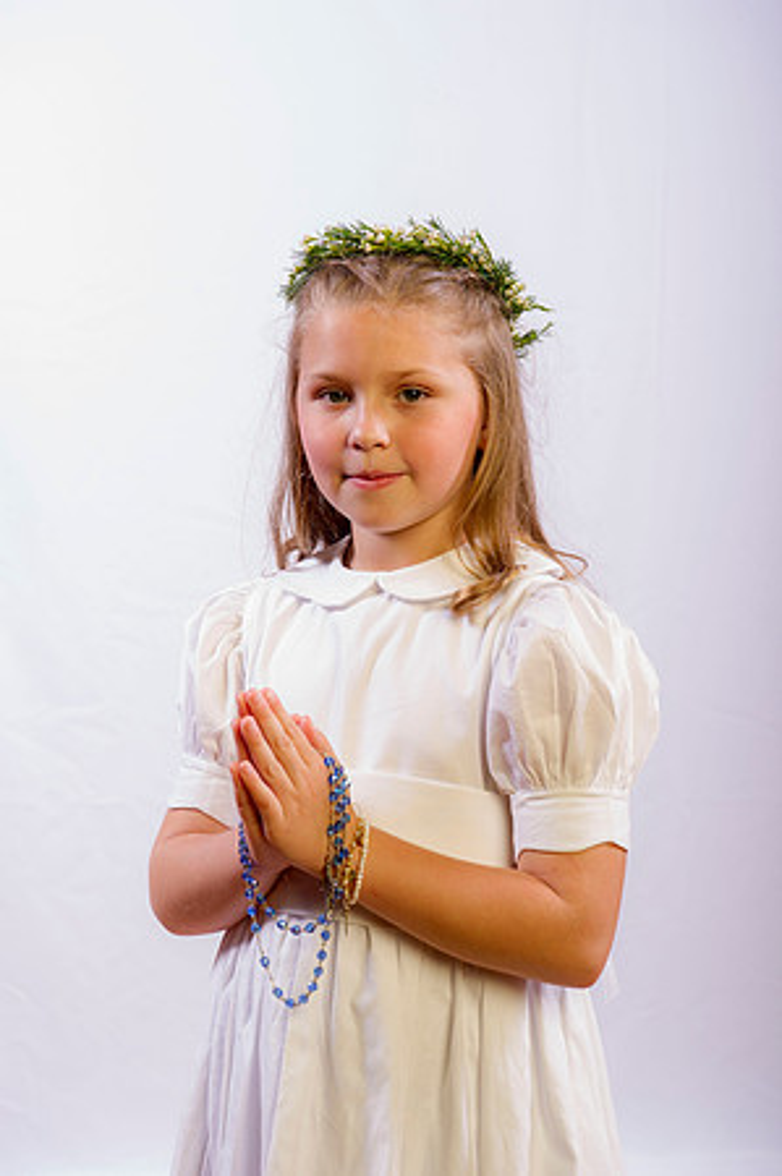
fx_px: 2286
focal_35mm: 70
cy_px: 588
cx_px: 391
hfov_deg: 19.4
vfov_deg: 28.9
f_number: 8
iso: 100
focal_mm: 70
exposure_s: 1/200
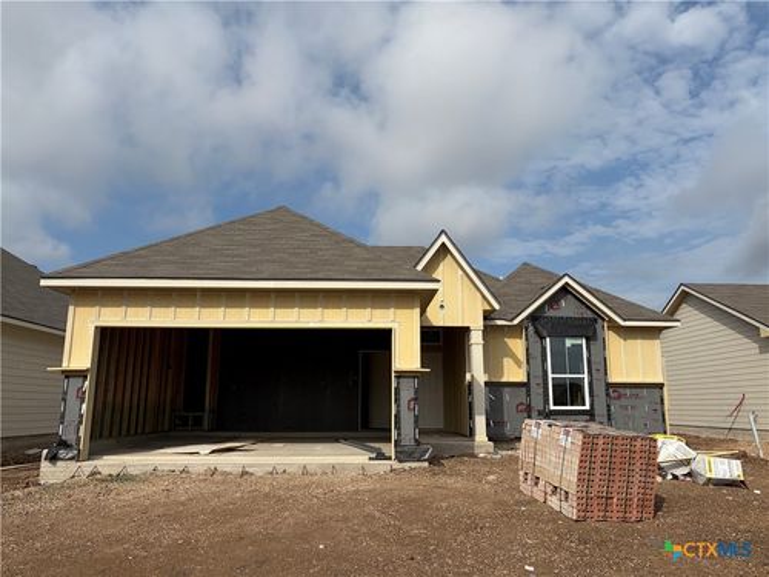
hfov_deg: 67.3
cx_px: 384
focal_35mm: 26
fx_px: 578
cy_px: 288
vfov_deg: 53.1
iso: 64
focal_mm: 5.96
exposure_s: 1/7813
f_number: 1.6
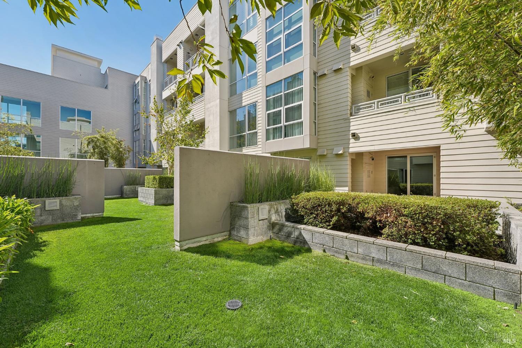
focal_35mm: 14
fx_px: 203
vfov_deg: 81.2
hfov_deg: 104.3
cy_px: 174
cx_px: 261
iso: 640
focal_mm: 14
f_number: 8
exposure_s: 1/400
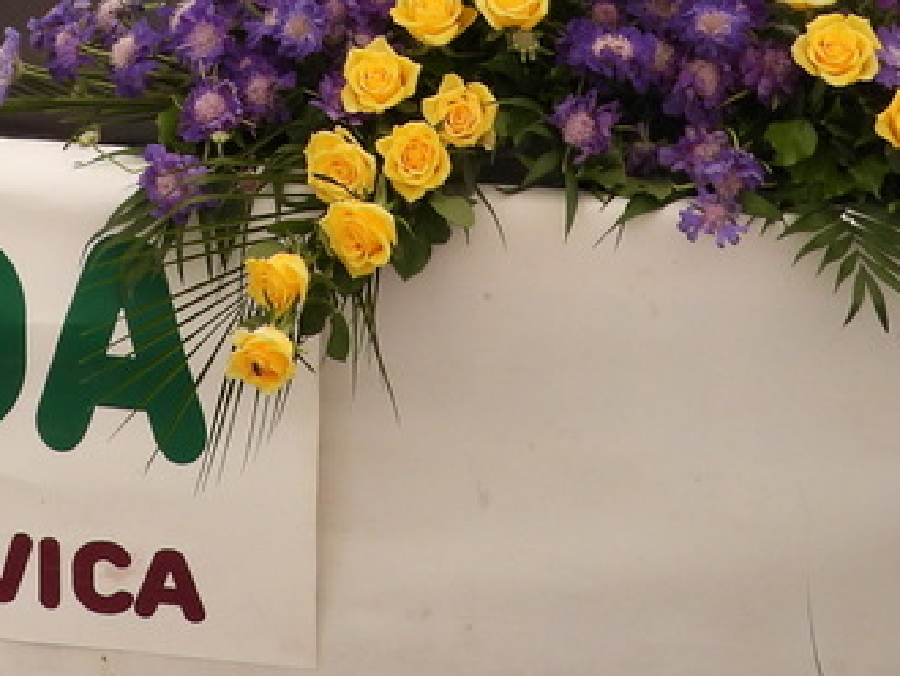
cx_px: 145
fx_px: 2836
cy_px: -363
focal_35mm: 109
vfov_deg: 12.8
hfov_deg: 17.8
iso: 100
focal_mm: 5.4
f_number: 3.2
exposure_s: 1/200
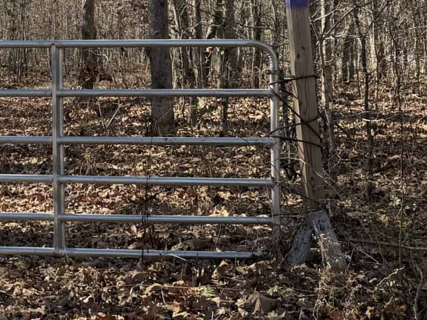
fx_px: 987
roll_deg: +1.9
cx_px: -175
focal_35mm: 80
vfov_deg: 18.2
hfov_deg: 21.3
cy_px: 45
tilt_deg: +0.2
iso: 100
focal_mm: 6.76
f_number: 1.78
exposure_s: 1/1018
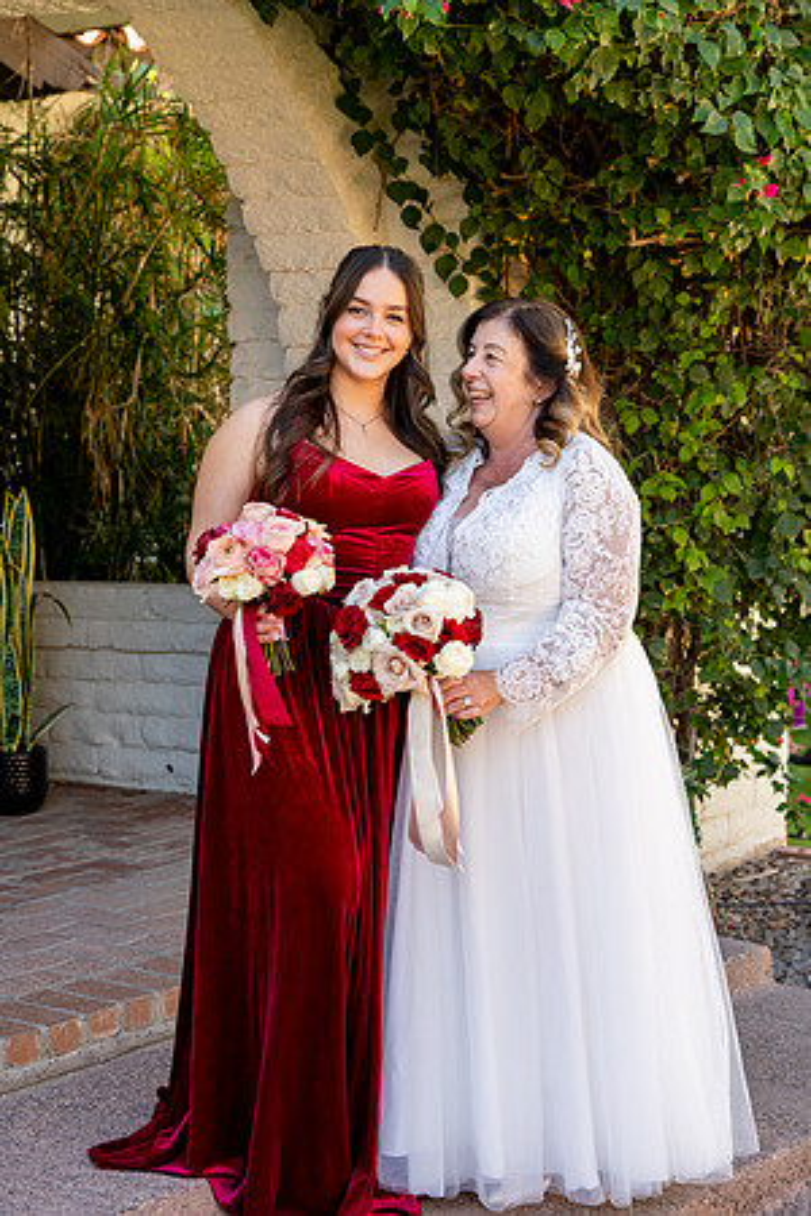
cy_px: 608
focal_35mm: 70
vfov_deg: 28.8
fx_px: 2365
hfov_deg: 19.5
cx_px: 406
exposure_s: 1/250
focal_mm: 70
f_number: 5.6
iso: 400
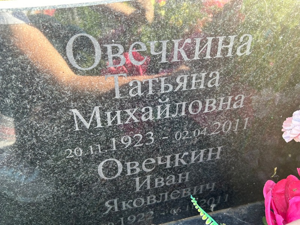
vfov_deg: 53.1
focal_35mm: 26
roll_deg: +1.2
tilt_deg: -33.9
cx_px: 150
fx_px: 225
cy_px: 112
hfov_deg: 67.3
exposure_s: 1/121
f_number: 1.5
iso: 32
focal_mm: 5.7
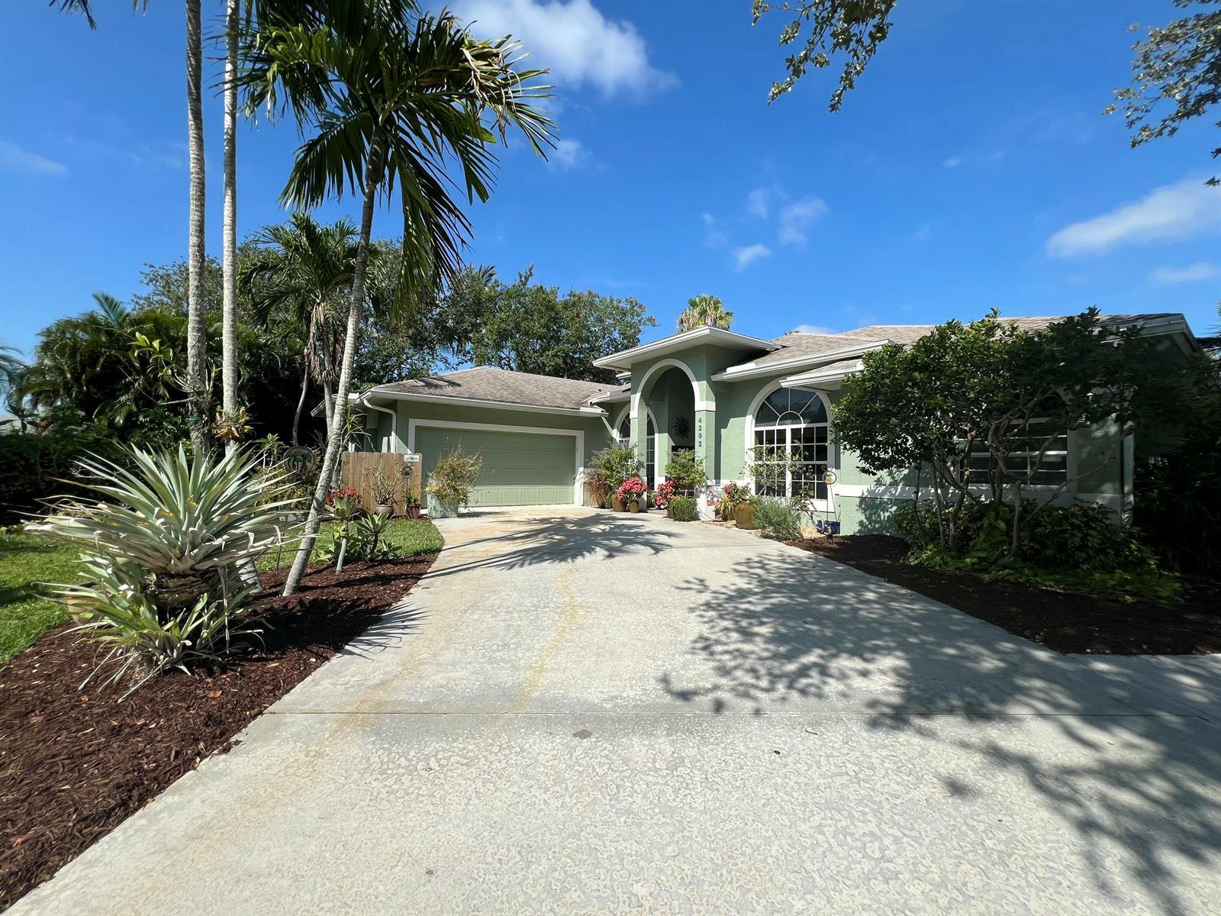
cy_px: 458
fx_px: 459
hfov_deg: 106.2
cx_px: 610
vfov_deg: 89.9
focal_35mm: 13
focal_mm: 1.57
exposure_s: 1/2096
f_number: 1.8
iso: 32
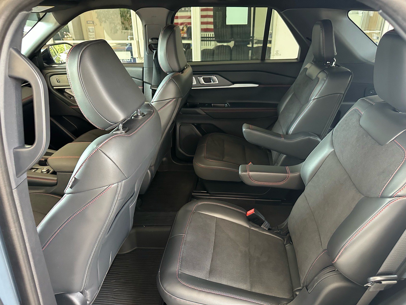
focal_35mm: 24
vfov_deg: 56.8
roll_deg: +0.6
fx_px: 281
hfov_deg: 71.6
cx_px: 203
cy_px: 152
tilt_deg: -25.7
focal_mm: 6.86
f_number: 1.78
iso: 640
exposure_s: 1/60
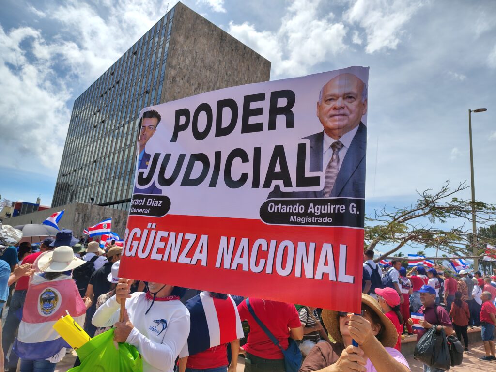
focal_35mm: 24
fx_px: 344
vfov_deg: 56.8
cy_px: 186
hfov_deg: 71.6
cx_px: 248
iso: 100
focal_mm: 5.56
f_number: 1.8
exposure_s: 1/1740
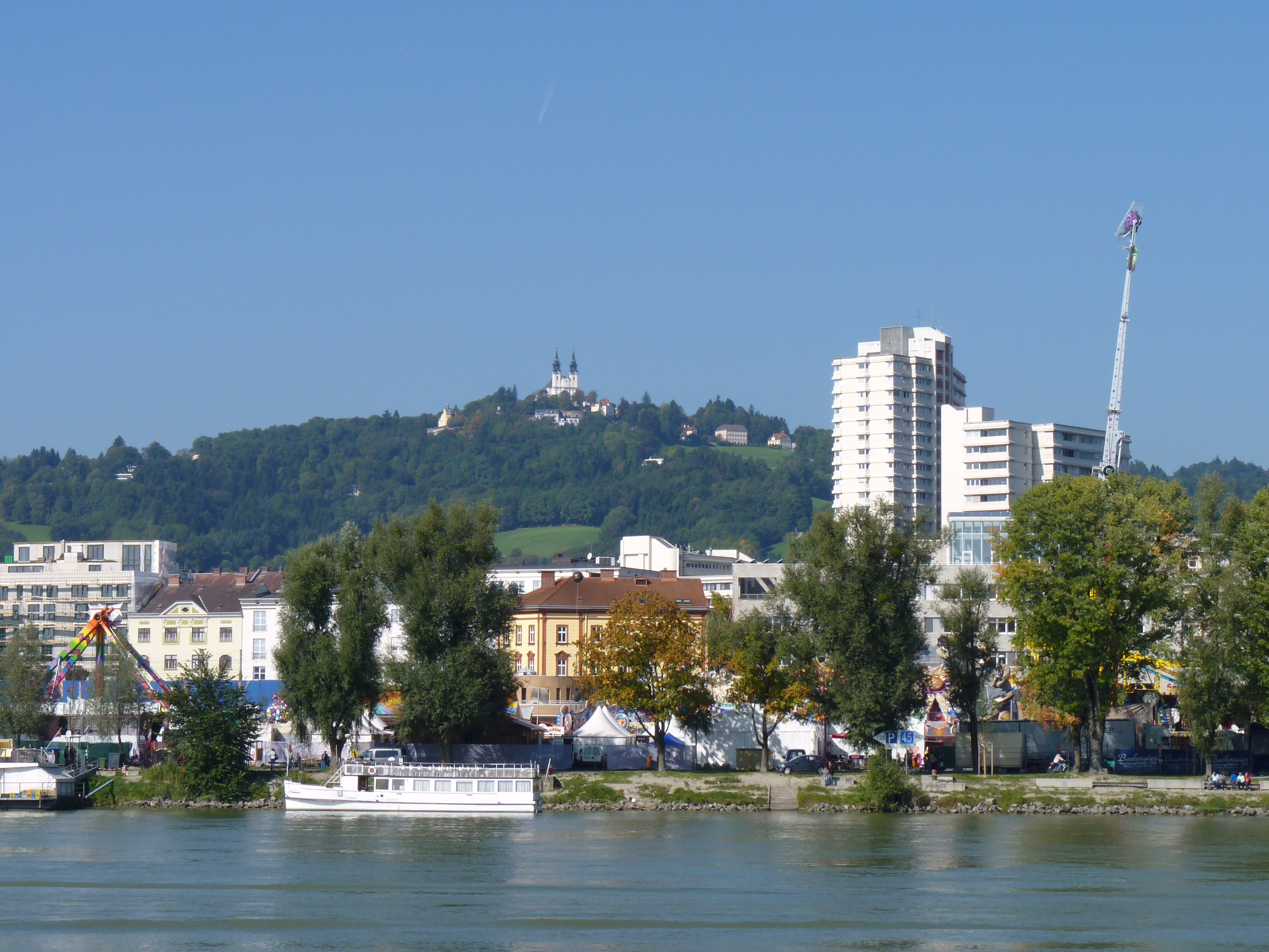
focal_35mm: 97
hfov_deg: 20.2
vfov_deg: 15.2
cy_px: 466
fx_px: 3556
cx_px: 672
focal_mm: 15.5
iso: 80
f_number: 5.6
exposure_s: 1/400
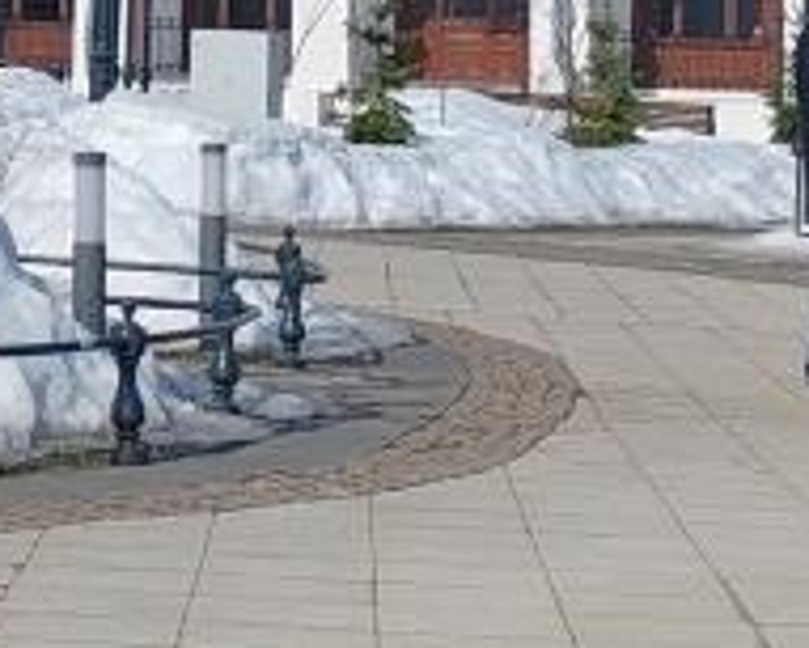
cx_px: -127
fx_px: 4264
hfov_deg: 10.7
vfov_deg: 8.5
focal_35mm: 178
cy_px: -246
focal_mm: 6.12
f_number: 1.9
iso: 50
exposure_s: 1/1000
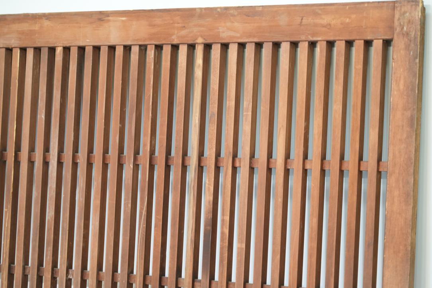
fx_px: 1260
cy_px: 144
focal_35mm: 105
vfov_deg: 13.0
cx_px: 216
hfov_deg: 19.5
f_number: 4
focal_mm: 105
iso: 5000
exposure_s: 1/125
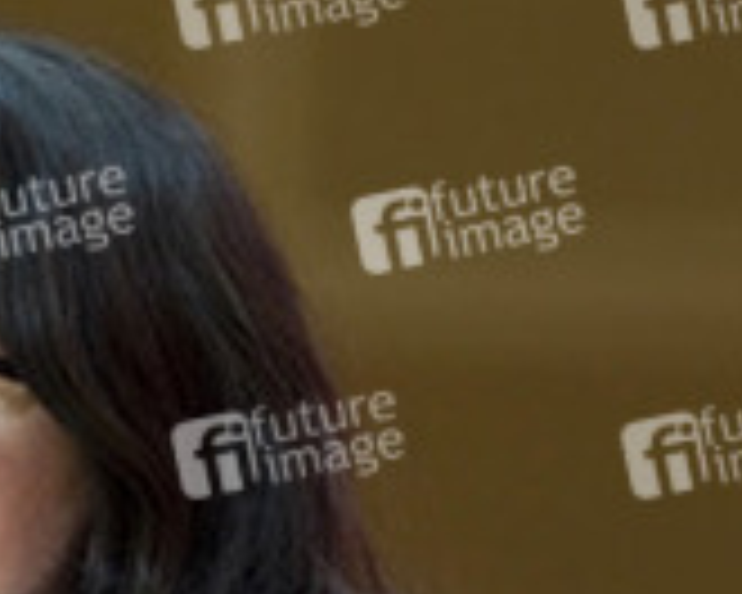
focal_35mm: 513
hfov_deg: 3.8
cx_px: -103
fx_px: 11266
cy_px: 558
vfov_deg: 3.0
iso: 1600
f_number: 4.5
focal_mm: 200
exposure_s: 1/800
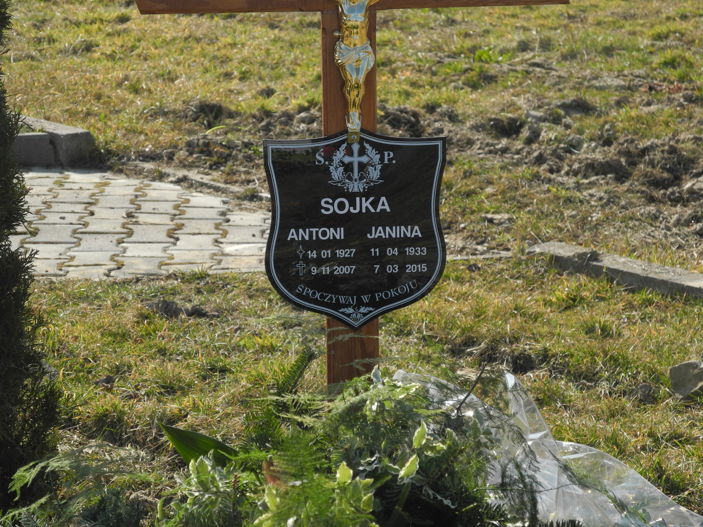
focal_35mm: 119
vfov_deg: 12.5
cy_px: 264
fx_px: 2417
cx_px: 352
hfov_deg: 16.6
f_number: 4.5
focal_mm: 25.4
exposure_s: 1/500
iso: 100
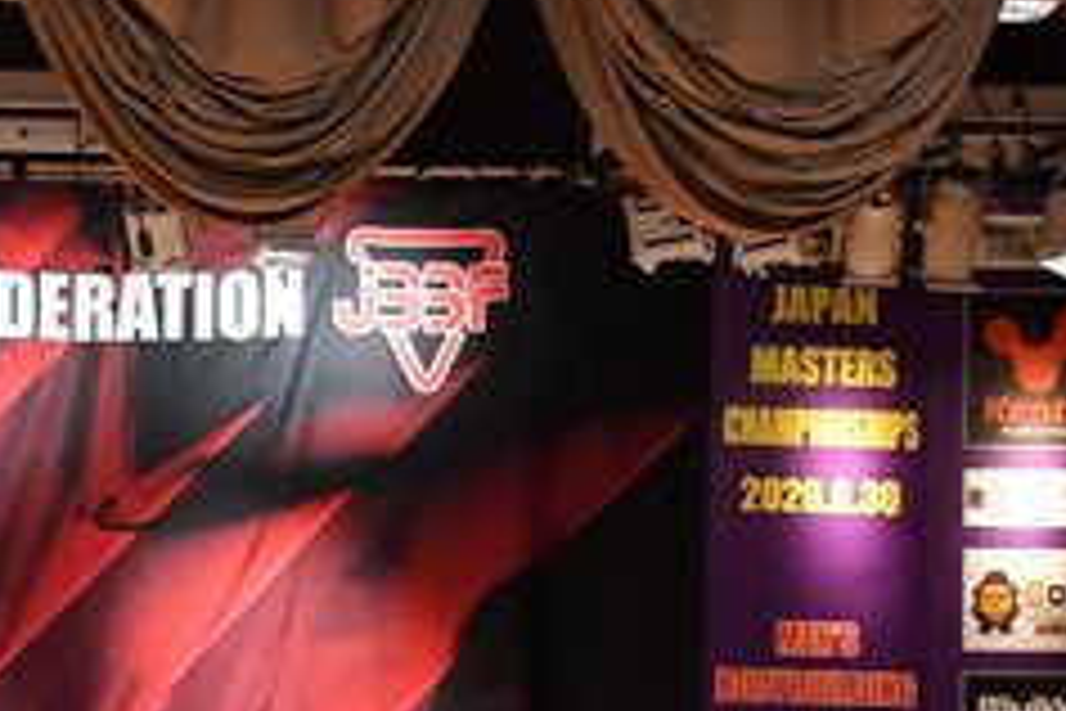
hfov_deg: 9.3
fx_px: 6395
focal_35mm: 216
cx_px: -389
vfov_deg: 6.3
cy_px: 945
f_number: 5.6
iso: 7200
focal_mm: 44
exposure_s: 1/400
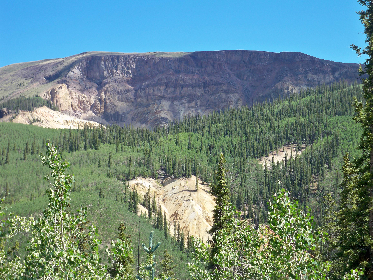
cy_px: 140
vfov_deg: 17.4
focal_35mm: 85
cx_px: 186
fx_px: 916
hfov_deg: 23.0
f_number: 5.1
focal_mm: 15.1
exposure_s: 1/160
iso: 64
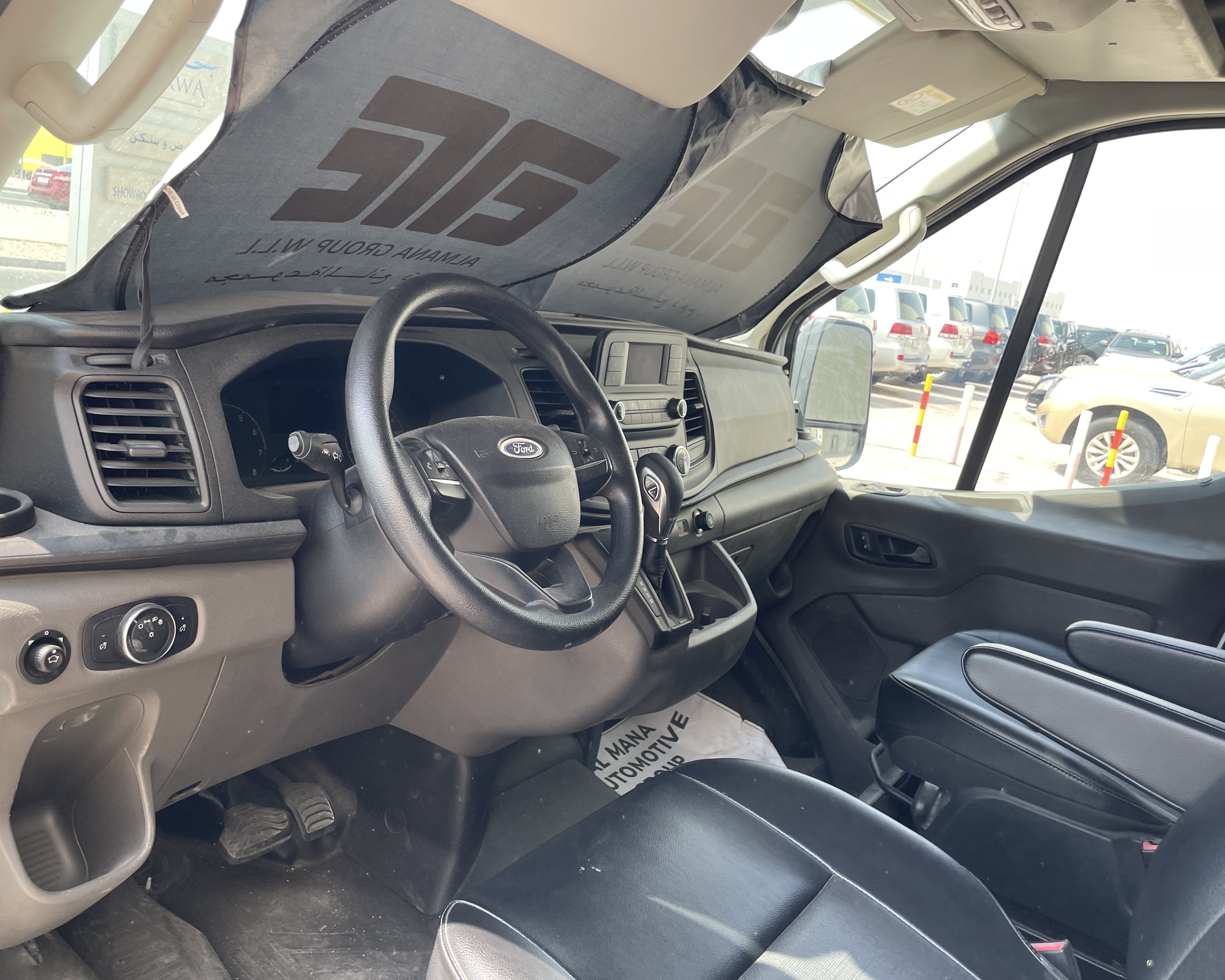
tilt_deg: -13.2
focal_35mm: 28
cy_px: 492
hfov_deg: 62.1
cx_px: 572
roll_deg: -7.1
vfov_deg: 51.5
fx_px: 1015
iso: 32
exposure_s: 1/281
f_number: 1.6
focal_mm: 4.2
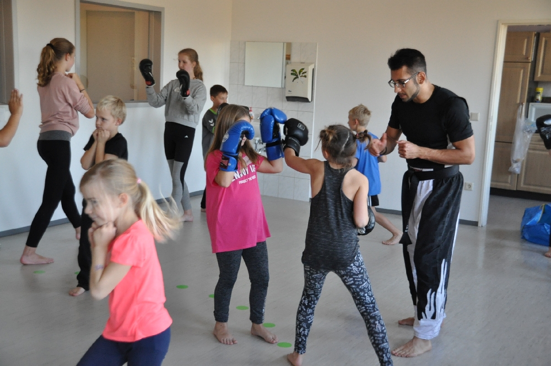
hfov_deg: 41.2
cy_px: 183
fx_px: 734
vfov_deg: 28.0
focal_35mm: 48
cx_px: 276
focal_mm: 32
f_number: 4.2
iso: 1600
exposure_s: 1/125
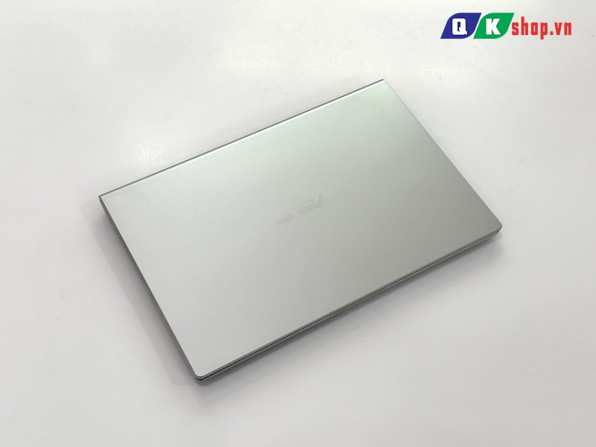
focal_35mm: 48
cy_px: 224
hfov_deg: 39.7
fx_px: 826
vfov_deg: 30.3
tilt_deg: -57.1
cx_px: 298
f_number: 1.78
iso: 64
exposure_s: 1/200
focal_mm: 6.76
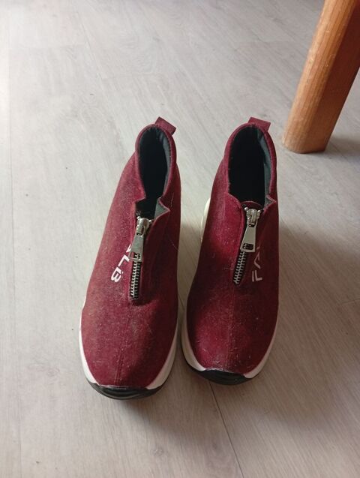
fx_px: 373
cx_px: 180
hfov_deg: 51.5
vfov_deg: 65.2
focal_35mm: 27
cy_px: 239
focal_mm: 3.98
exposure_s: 1/33.3
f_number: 1.8
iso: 375
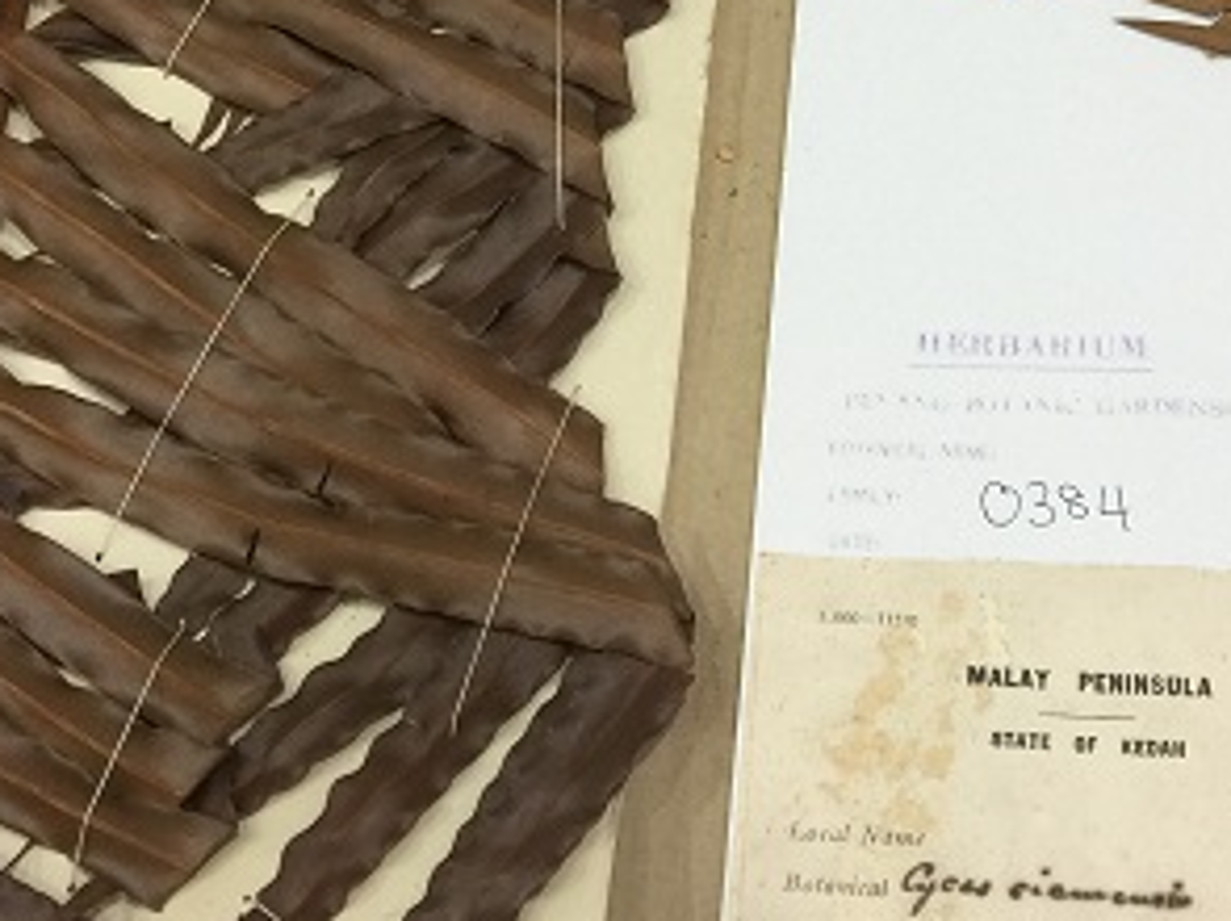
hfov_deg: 24.7
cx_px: 720
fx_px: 2807
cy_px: 130
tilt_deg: -59.4
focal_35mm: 79
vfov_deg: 18.4
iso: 40
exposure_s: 1/17
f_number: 2.2
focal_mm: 4.15
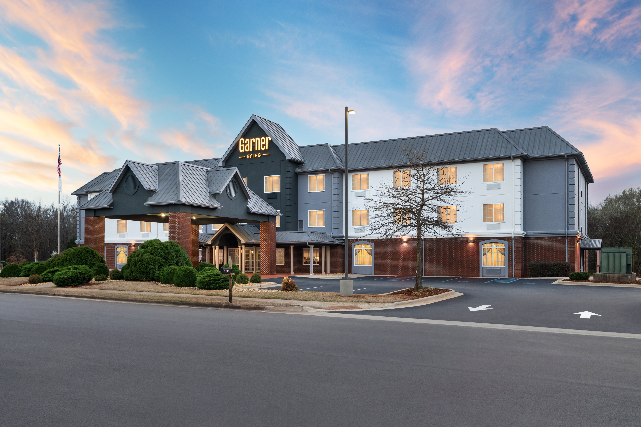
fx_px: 534
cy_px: 214
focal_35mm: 30
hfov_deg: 61.9
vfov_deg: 43.6
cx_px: 320
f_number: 9
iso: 160
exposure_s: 1/15
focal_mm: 30
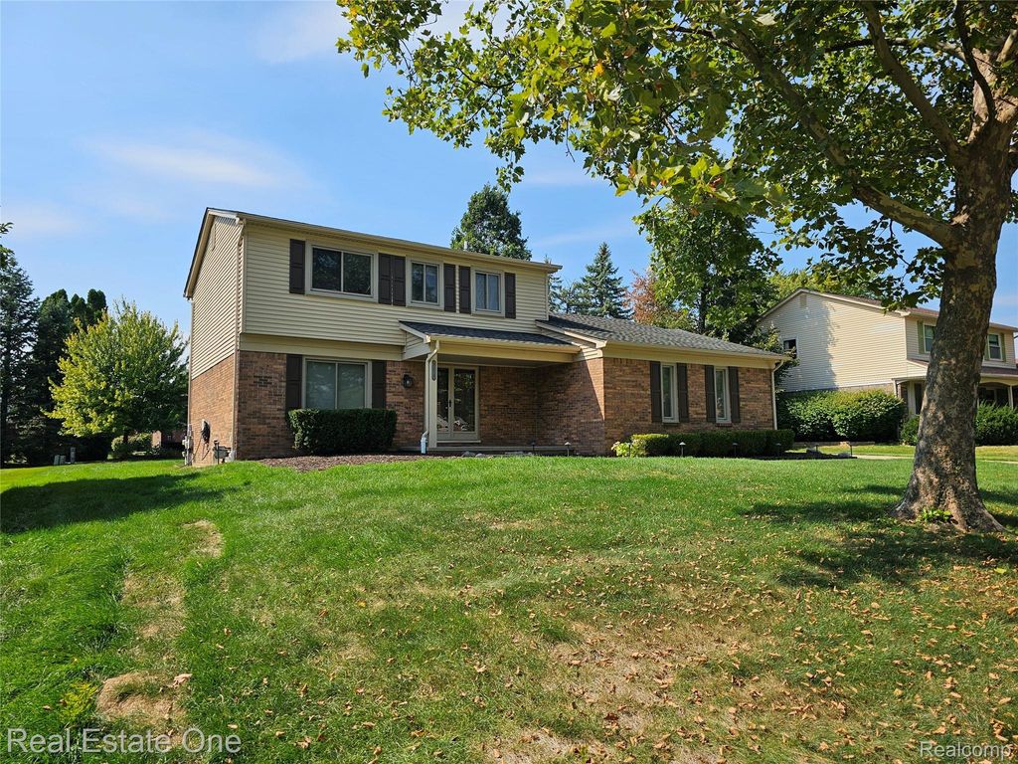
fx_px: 676
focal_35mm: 23
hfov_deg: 73.9
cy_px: 382
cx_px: 509
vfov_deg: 58.9
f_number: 1.7
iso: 10
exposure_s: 1/773
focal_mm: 6.3
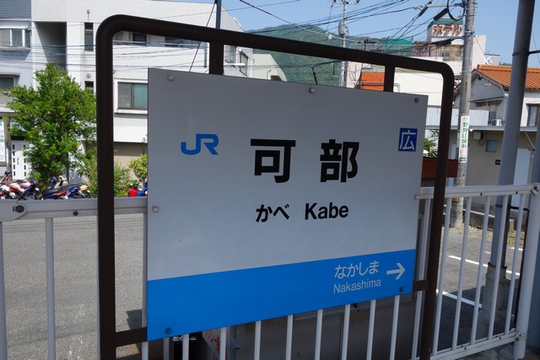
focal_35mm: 28
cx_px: 270
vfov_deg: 46.4
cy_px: 180
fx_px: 420
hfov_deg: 65.5
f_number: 5.6
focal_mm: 10.4
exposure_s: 1/400
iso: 125
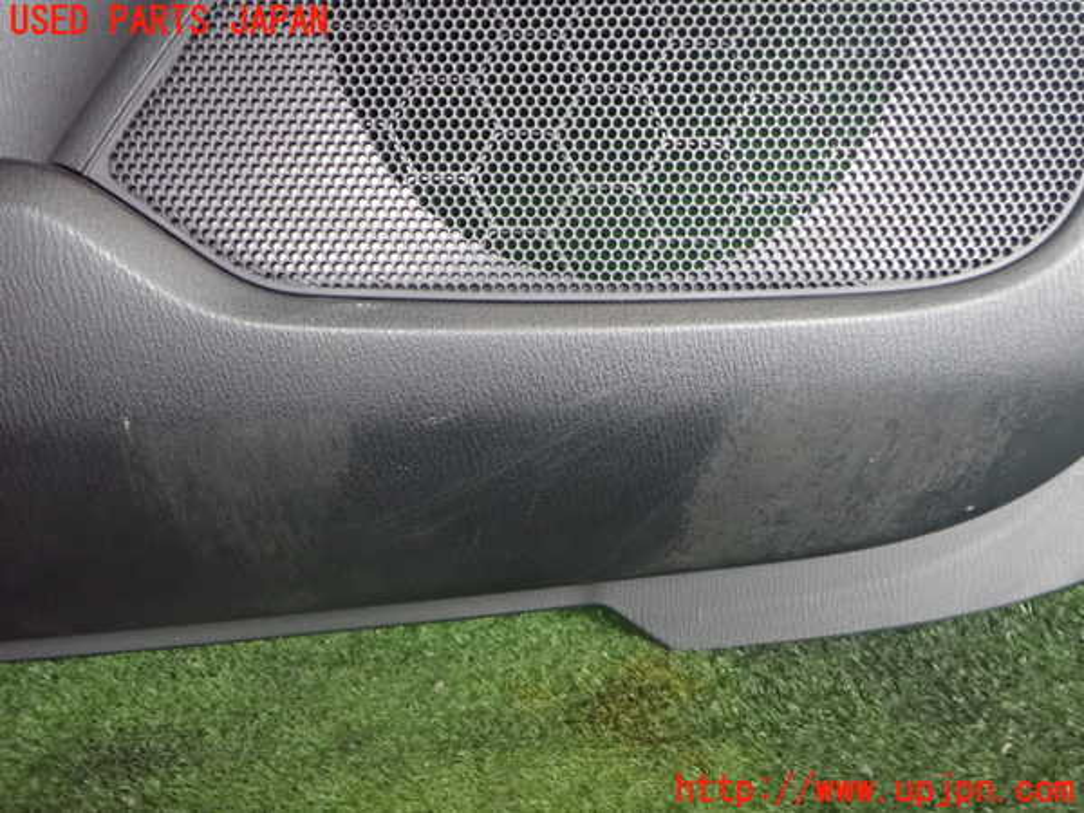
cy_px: 406
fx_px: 939
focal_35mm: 30
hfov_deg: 60.0
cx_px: 542
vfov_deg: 46.8
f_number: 2.3
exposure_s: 1/320
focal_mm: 5.4
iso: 1250
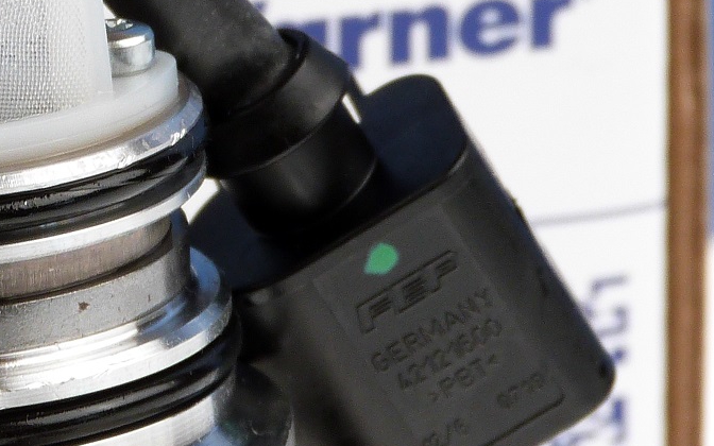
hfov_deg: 4.9
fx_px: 8406
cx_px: 52
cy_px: 119
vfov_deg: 3.0
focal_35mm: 432
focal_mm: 24.6
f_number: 3.6
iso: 100
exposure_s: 1/80
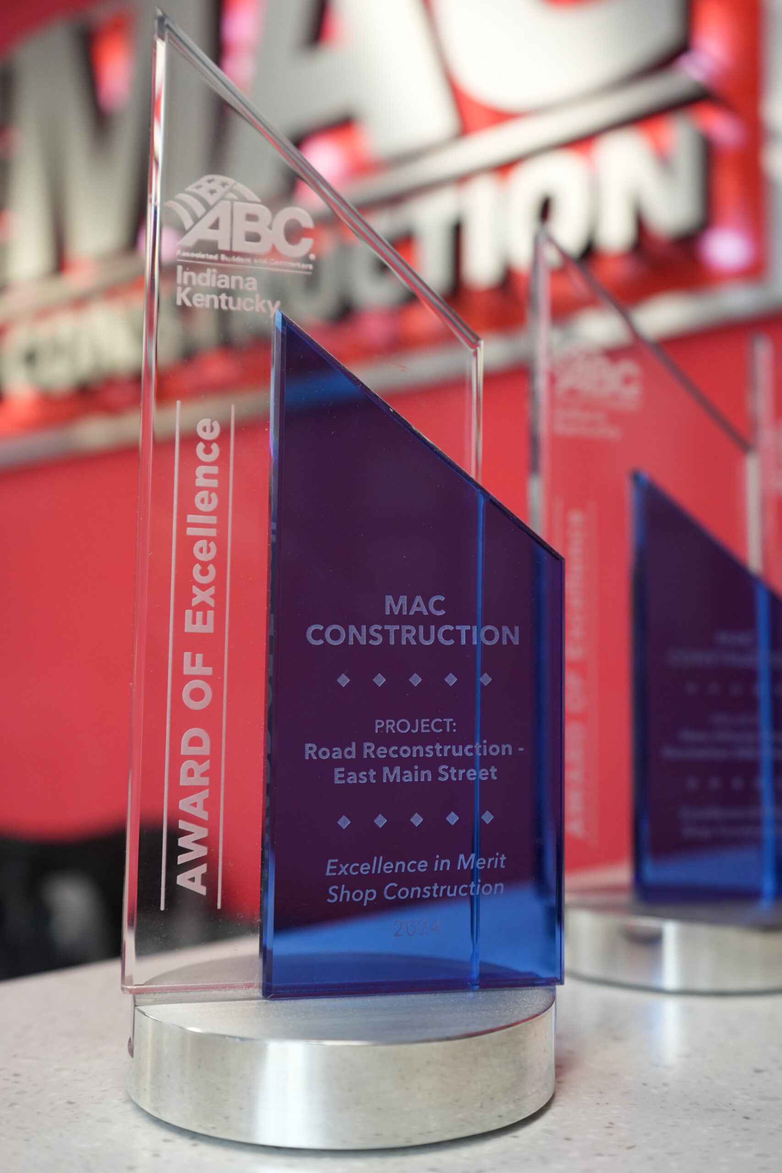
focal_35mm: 35
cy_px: 586
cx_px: 391
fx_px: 1140
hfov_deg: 37.9
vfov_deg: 54.4
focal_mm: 35
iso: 2000
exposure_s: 1/250
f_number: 4
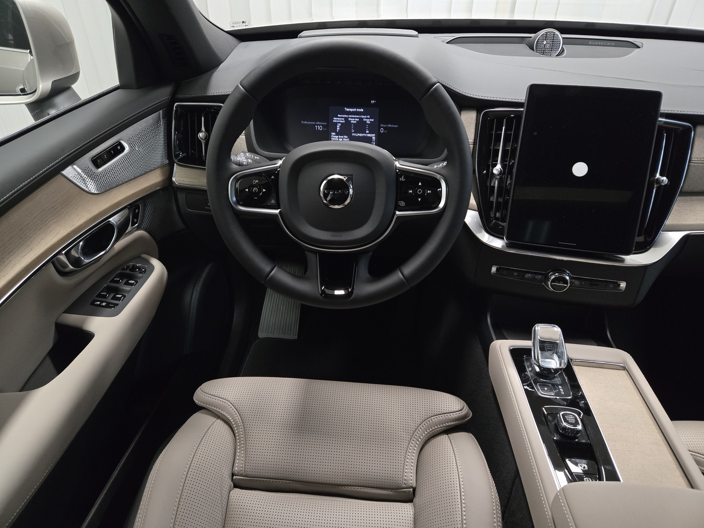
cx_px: 352
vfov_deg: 58.9
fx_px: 468
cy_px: 264
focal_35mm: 23
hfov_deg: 73.9
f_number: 1.8
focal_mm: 5.4
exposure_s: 1/100
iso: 640
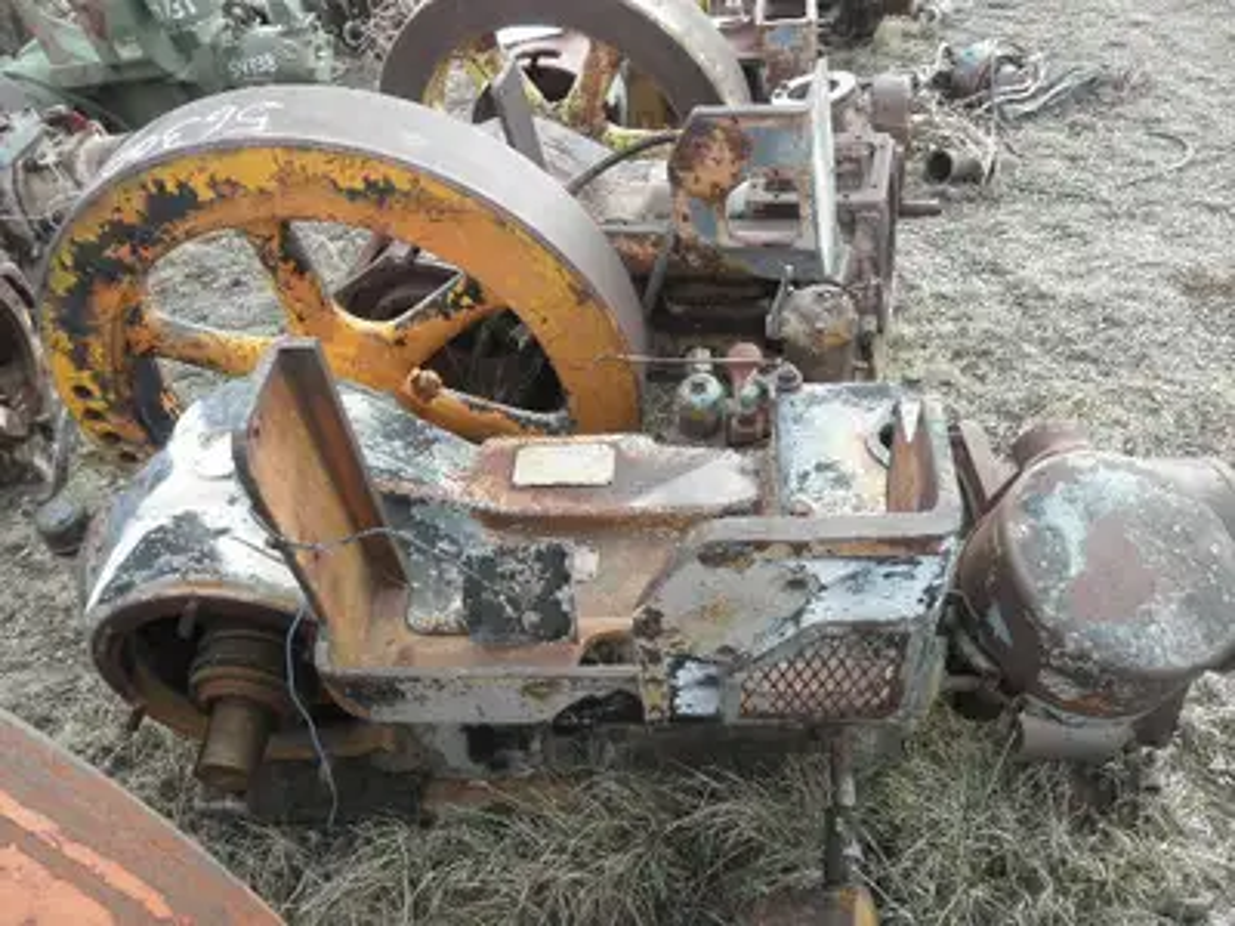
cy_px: 463
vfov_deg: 49.7
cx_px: 618
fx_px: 999
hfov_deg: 63.4
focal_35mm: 28
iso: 64
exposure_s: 1/125
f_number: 3
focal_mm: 5
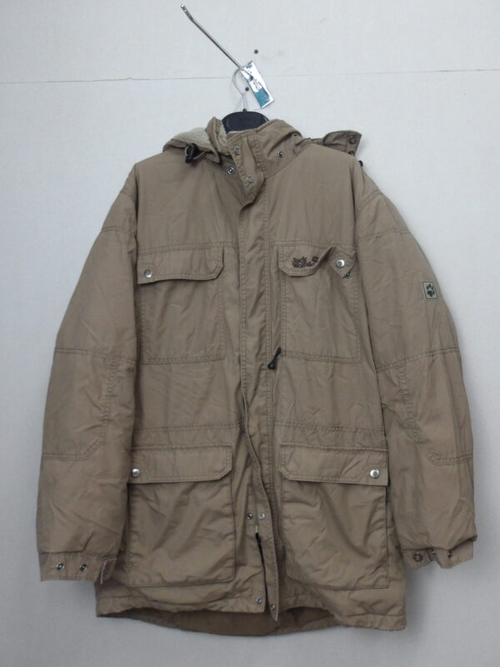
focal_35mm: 27
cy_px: 334
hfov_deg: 51.4
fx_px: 520
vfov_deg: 65.3
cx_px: 250
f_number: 3
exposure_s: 1/60
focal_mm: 4.9
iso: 478
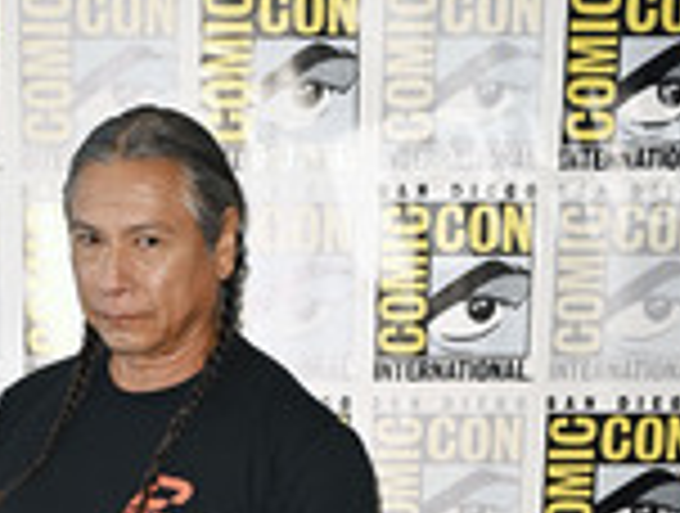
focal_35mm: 99
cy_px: 850
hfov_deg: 19.6
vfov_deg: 13.8
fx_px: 1949
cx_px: 153
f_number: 5
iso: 1250
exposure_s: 1/250
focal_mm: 39
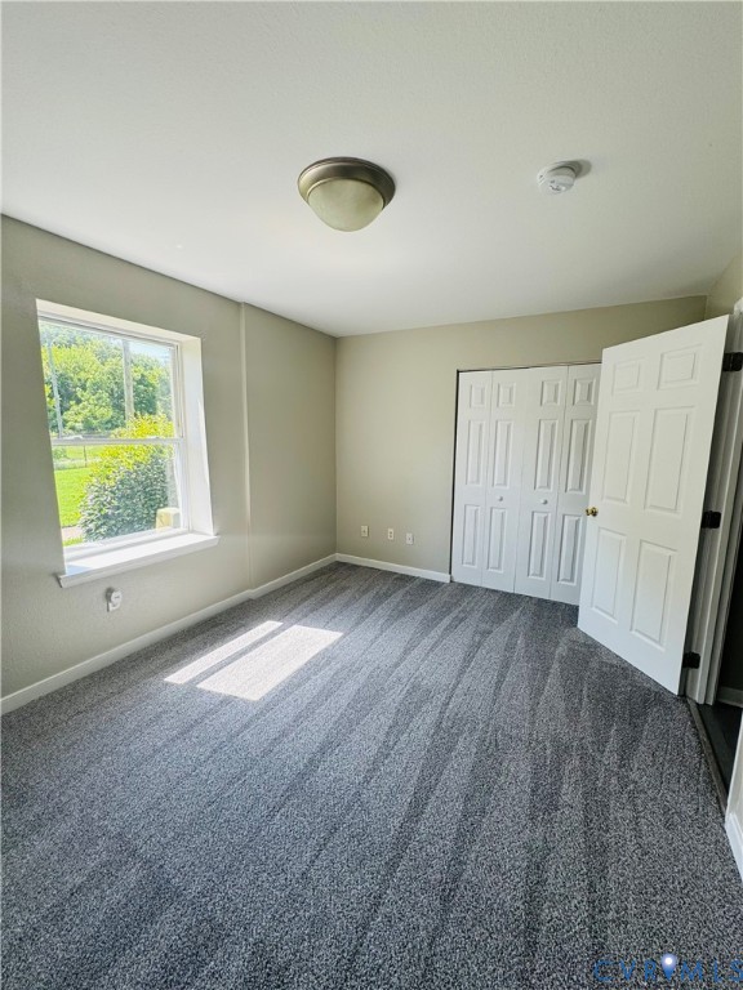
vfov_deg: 102.1
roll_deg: -0.2
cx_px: 372
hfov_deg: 85.7
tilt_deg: -8.4
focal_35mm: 14
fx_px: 401
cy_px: 495
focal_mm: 2.22
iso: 40
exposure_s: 1/106
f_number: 2.2
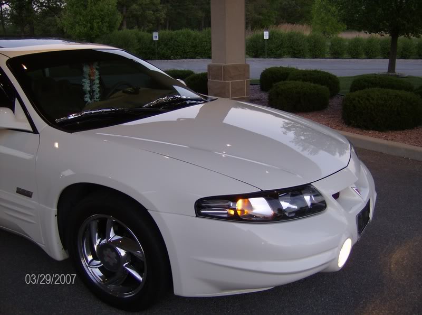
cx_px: 211
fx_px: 438
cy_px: 158
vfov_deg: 39.5
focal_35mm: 36
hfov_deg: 51.5
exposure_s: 1/64
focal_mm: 6
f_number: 2.8
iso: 117
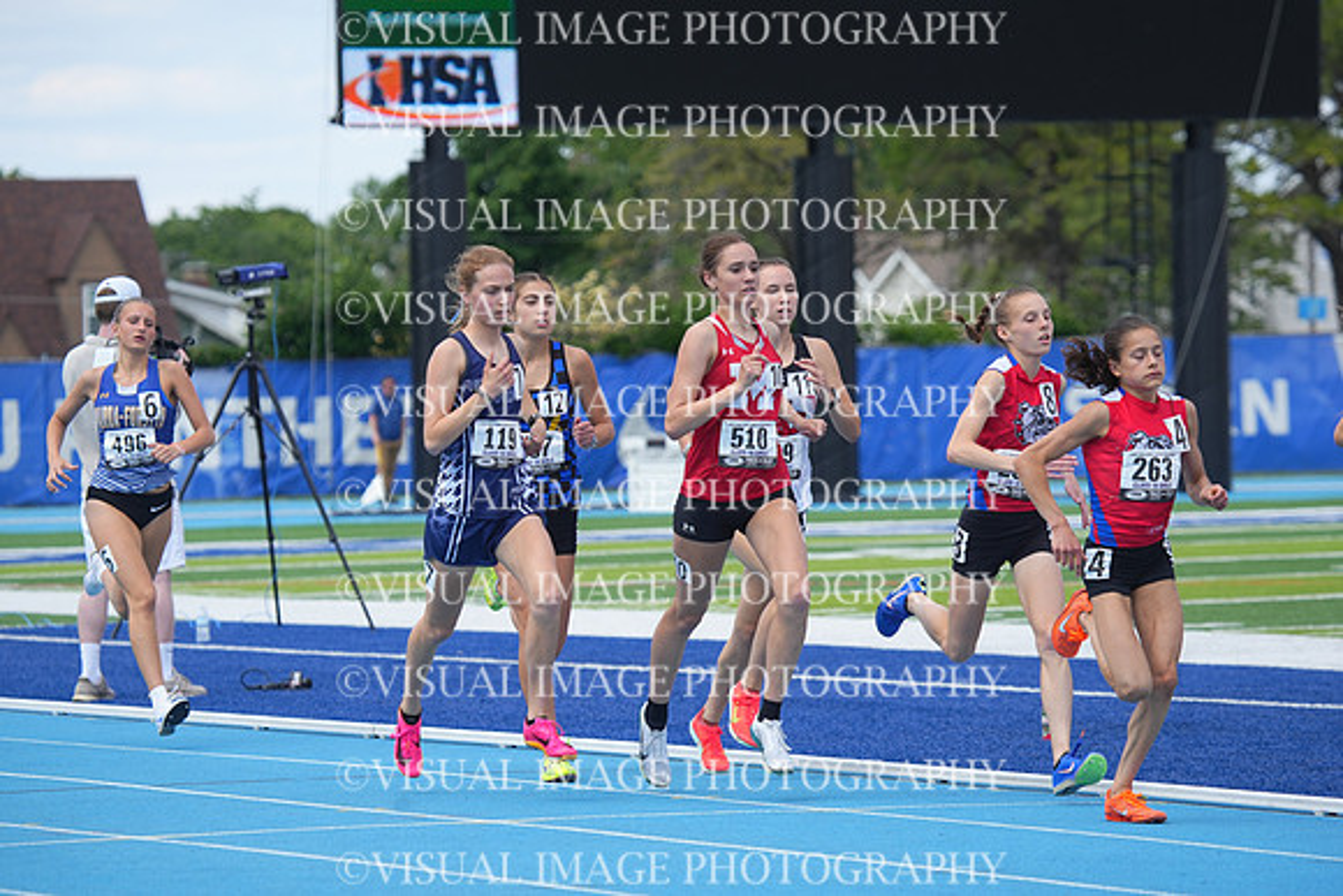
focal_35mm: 210
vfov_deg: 6.5
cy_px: 448
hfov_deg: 9.8
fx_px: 7836
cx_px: 672
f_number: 5.6
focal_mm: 210
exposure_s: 1/1000
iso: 320
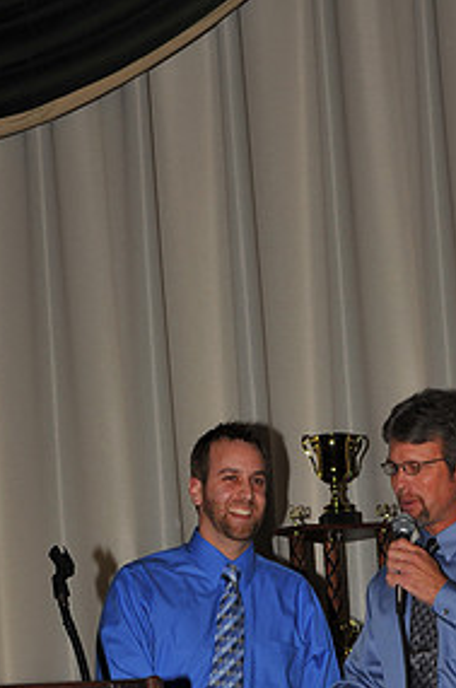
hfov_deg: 12.9
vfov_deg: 18.8
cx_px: 277
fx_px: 2021
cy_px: 678
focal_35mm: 106
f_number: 8
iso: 250
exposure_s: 1/200
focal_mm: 52
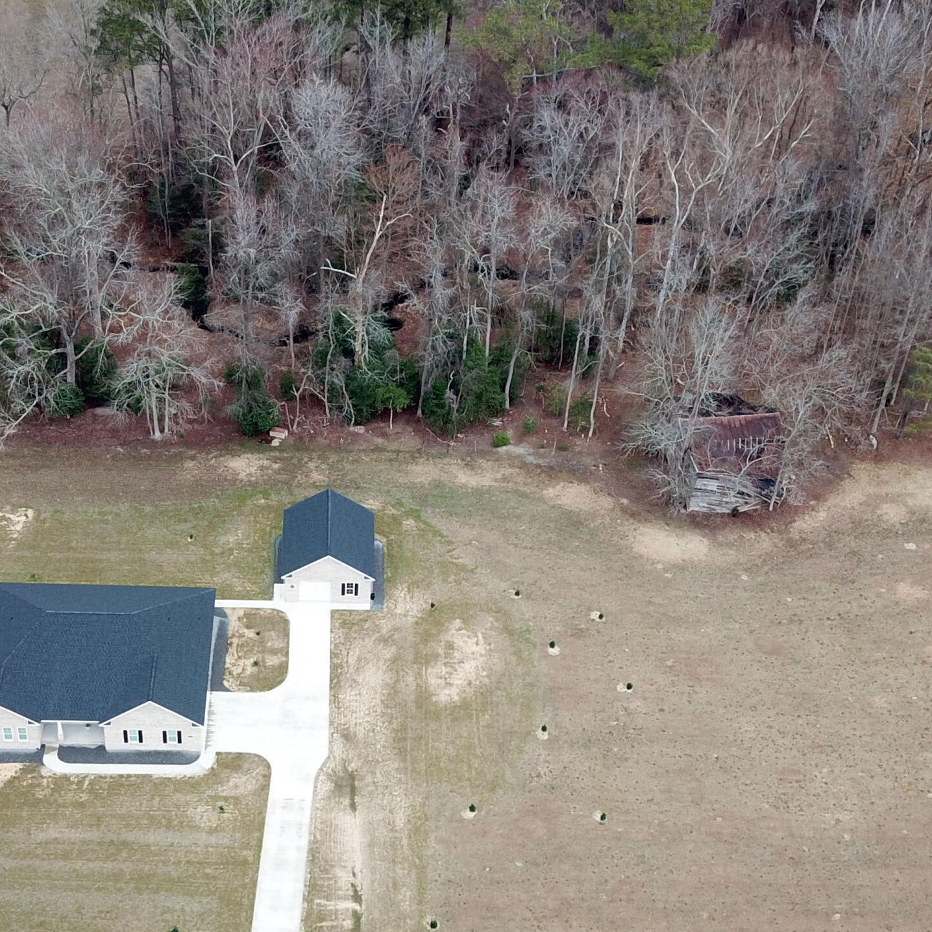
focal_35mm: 48
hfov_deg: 35.4
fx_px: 1462
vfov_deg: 35.2
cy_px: 567
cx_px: 484
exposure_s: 1/387
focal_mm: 4.73
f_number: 2.2
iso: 100
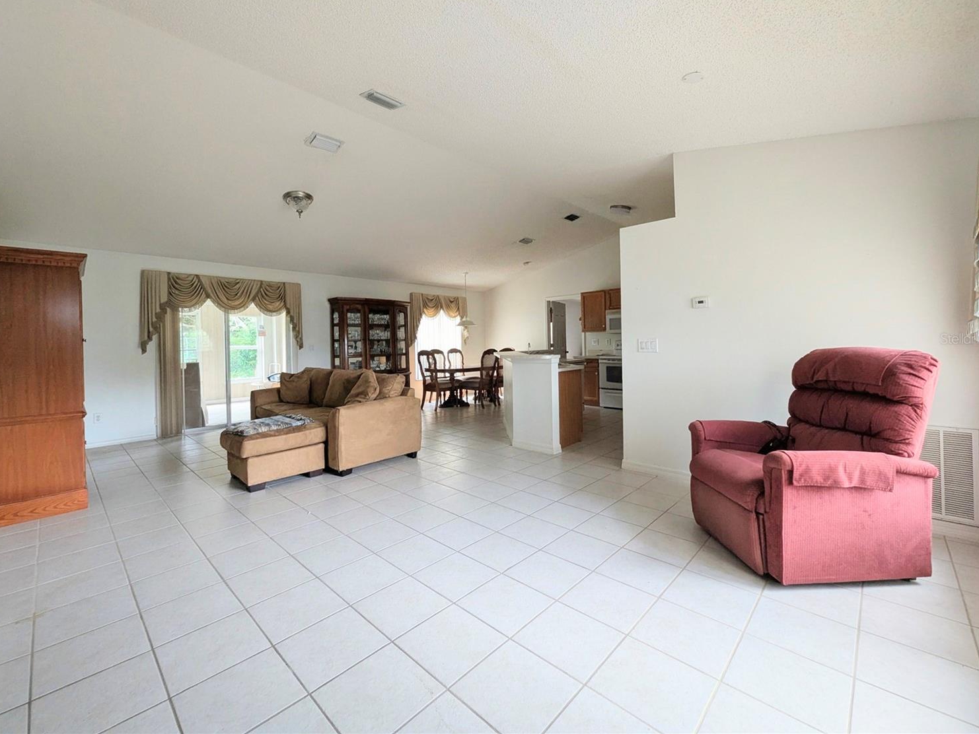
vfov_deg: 85.5
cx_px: 476
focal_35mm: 14
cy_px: 339
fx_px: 396
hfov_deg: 102.0
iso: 42
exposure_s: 1/26.5
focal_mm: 1.95
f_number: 2.2
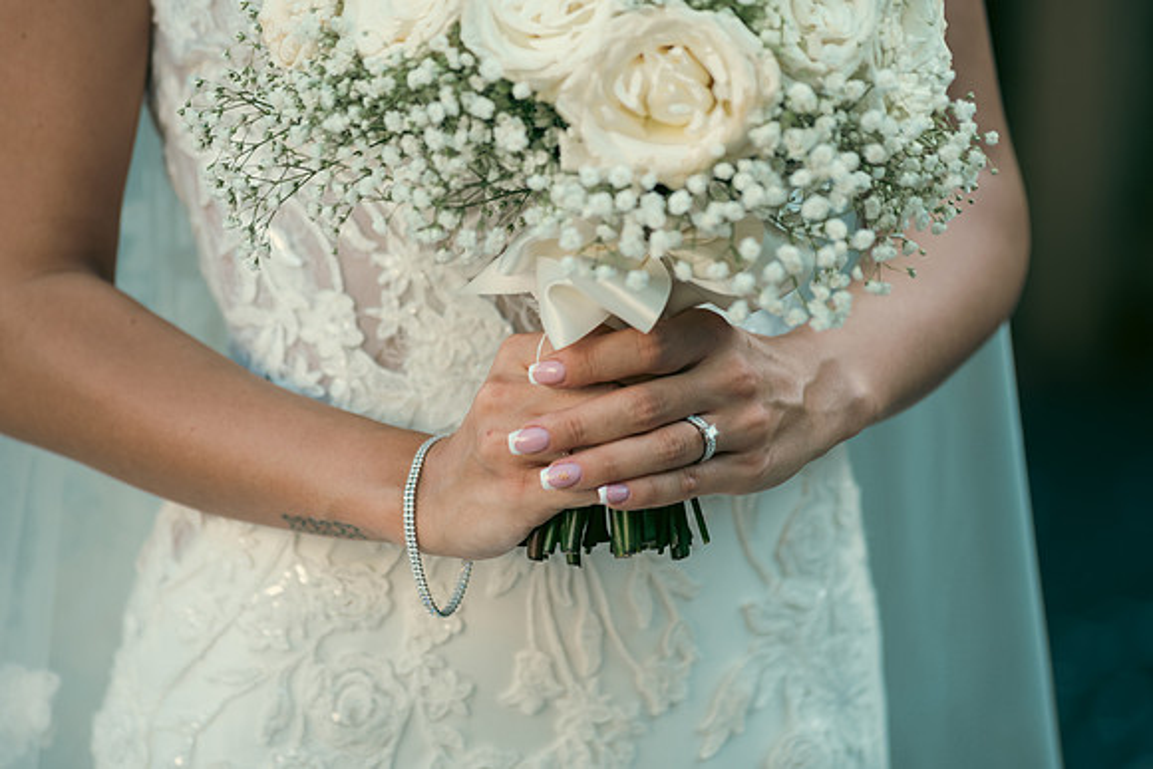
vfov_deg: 6.9
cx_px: 576
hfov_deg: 10.3
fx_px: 6407
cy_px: 384
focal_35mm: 200
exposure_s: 1/200
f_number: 3.5
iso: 160
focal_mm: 200
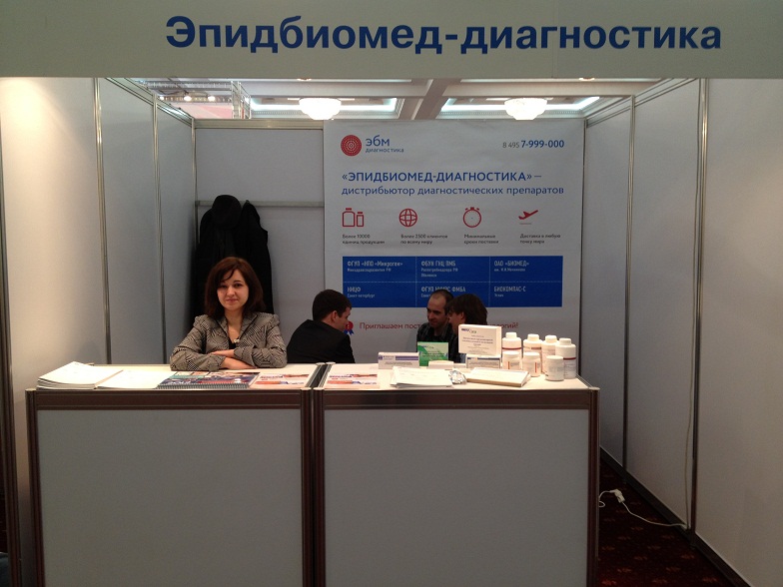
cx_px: 392
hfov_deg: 52.6
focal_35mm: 35
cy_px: 294
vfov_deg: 40.7
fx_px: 792
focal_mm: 4.28
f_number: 2.4
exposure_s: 1/20
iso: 80
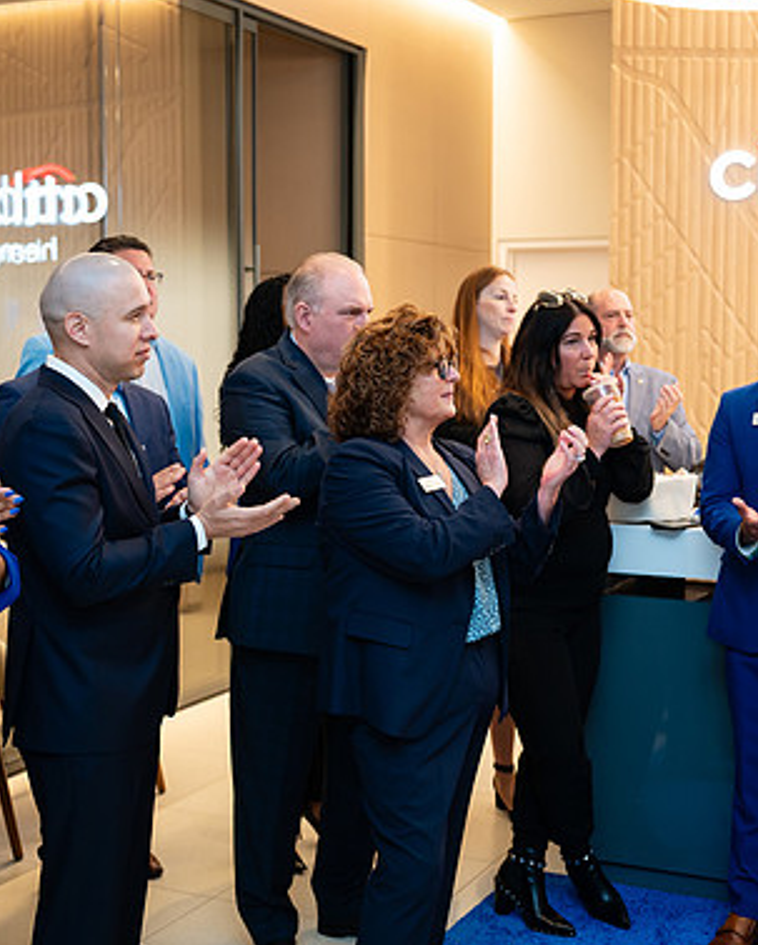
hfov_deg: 28.6
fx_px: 1484
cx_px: 444
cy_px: 460
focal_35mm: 53
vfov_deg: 35.3
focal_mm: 36
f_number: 3.2
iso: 500
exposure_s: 1/200
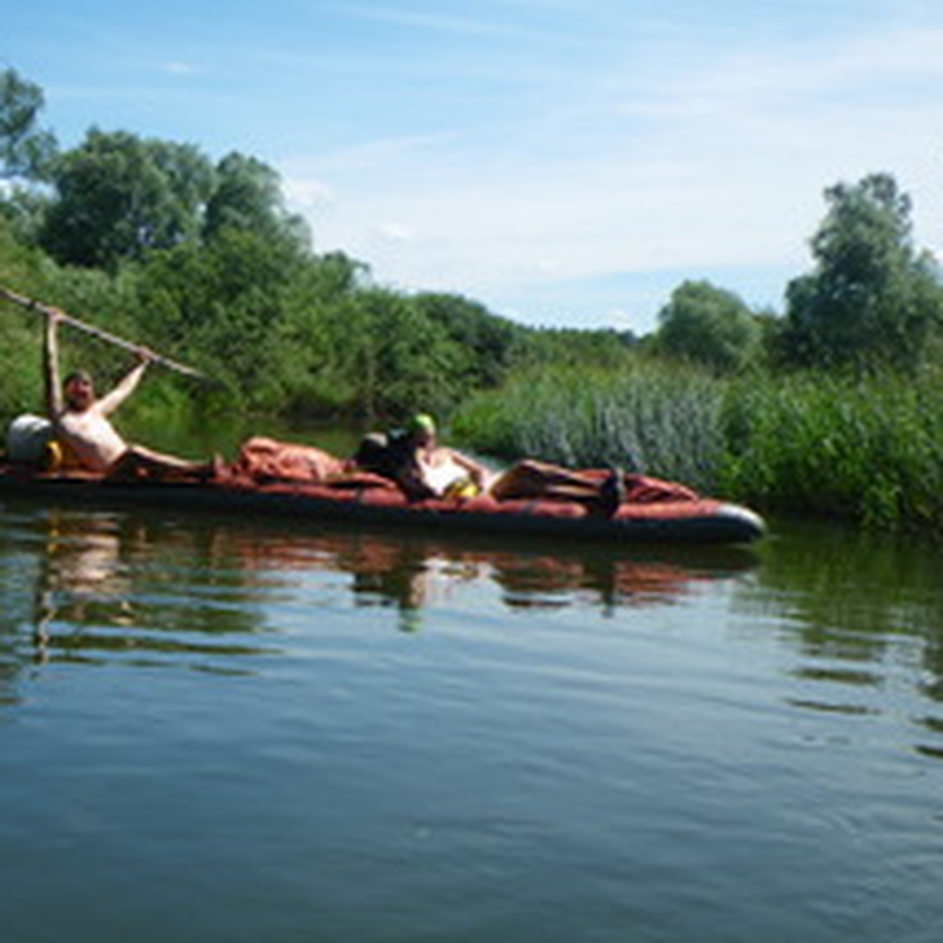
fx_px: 1418
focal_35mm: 46
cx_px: 294
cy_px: 474
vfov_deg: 36.8
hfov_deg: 36.3
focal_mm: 5
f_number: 4.2
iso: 50
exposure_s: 1/320
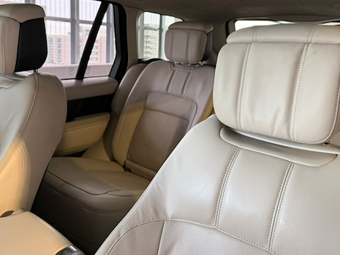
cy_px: 86
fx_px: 324
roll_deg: -2.8
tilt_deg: -7.2
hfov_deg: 55.3
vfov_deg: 42.4
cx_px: 159
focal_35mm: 33
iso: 320
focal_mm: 6.76
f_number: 1.78
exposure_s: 1/100
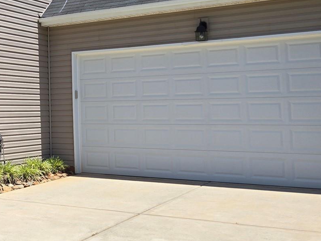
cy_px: 67
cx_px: -31
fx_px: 547
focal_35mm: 59
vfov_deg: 24.6
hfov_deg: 29.5
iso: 25
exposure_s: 1/2476
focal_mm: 5.4
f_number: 1.8
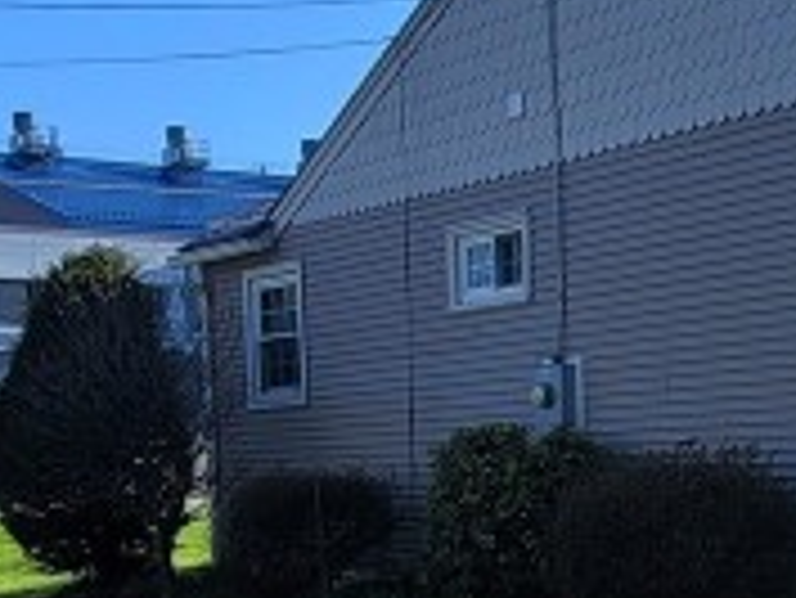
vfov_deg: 18.5
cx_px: 571
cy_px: 737
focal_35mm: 75
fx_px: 1726
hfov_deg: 25.7
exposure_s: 1/1597
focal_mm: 2.2
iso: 50
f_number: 2.2
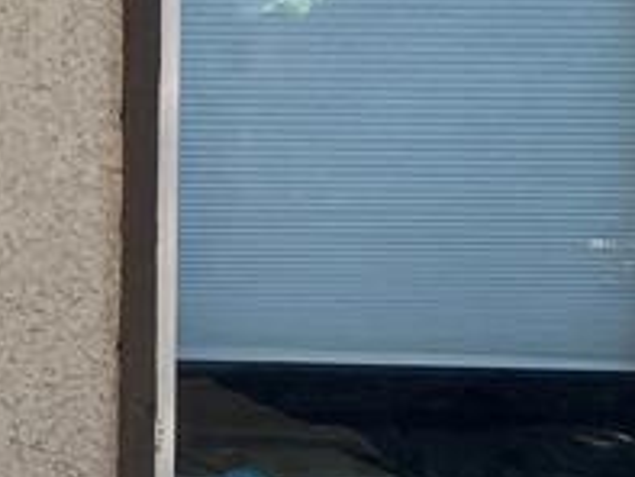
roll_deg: +0.1
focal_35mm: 135
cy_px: -71
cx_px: -670
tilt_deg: -2.9
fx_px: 2478
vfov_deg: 10.8
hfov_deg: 12.6
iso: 40
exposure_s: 1/285
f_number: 1.5
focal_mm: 5.7
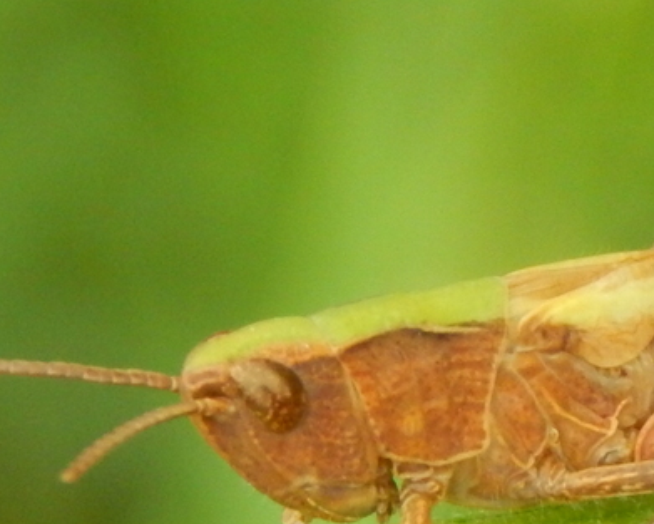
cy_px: 447
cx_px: 506
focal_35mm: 532
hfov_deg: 3.6
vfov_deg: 2.9
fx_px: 10300
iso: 360
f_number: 5.6
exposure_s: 1/250
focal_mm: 44.9
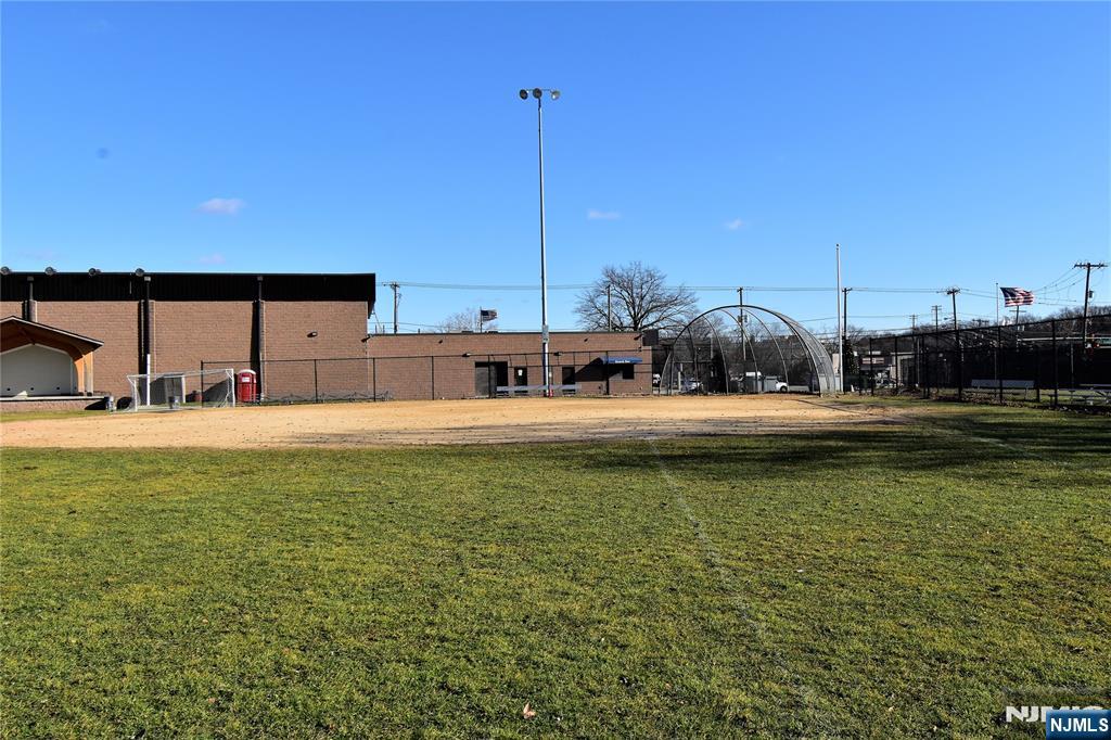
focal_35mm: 30
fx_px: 925
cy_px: 370
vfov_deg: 43.6
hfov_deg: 61.9
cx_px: 556
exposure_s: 1/400
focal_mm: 20
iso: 400
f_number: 11
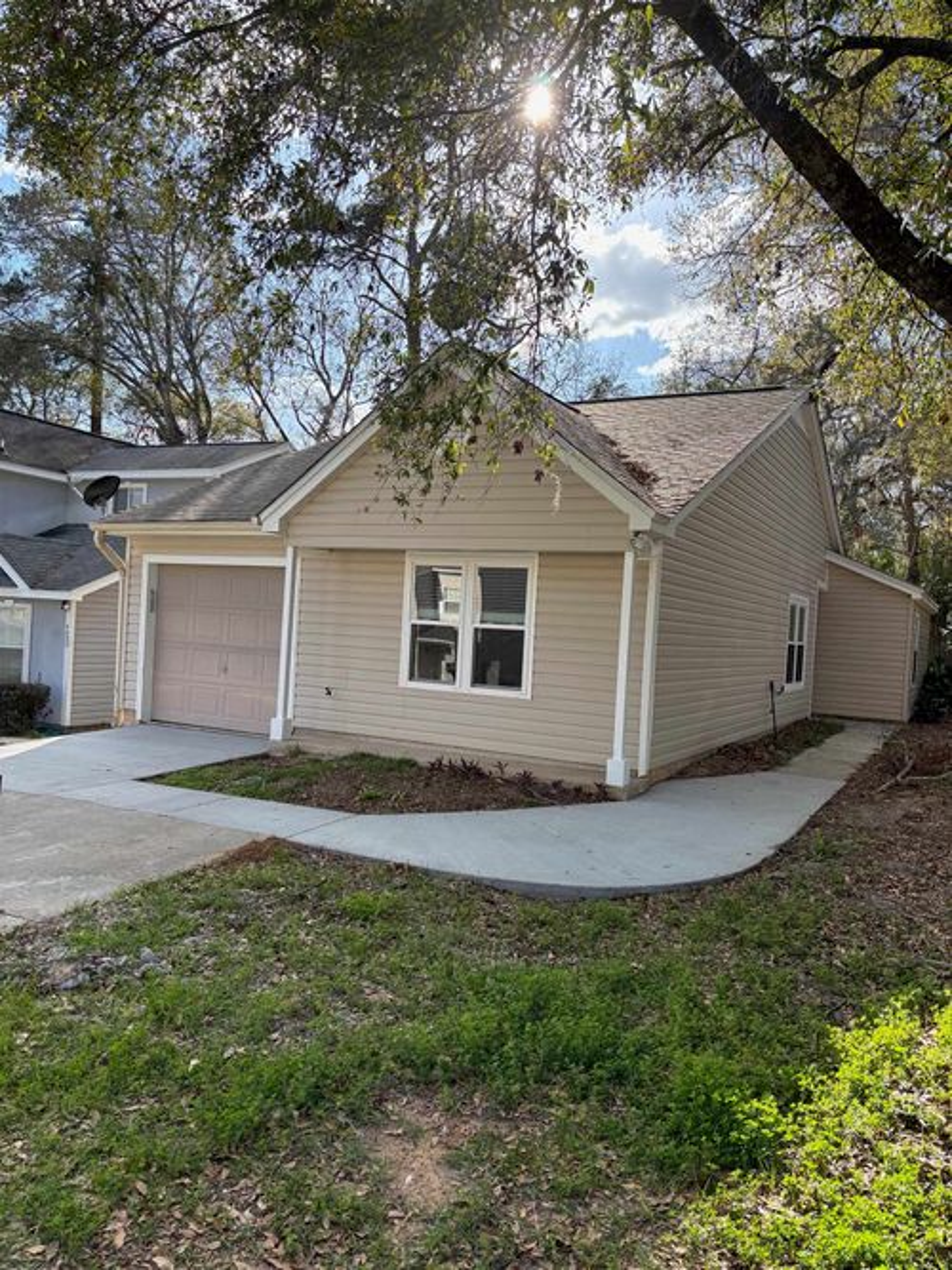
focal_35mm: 26
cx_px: 476
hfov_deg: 53.0
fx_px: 954
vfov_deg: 67.3
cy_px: 635
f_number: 1.6
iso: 50
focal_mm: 5.96
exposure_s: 1/1248
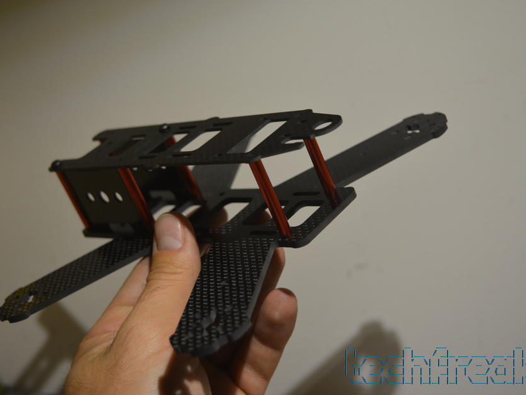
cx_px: 270
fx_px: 921
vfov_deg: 24.2
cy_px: 187
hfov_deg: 31.9
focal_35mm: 61
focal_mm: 35
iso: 400
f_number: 4.5
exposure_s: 1/80
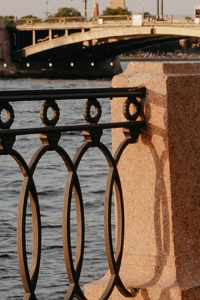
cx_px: 349
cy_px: 123
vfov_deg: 12.8
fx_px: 1333
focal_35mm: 160
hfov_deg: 8.3
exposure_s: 1/80
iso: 100
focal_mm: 33
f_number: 8
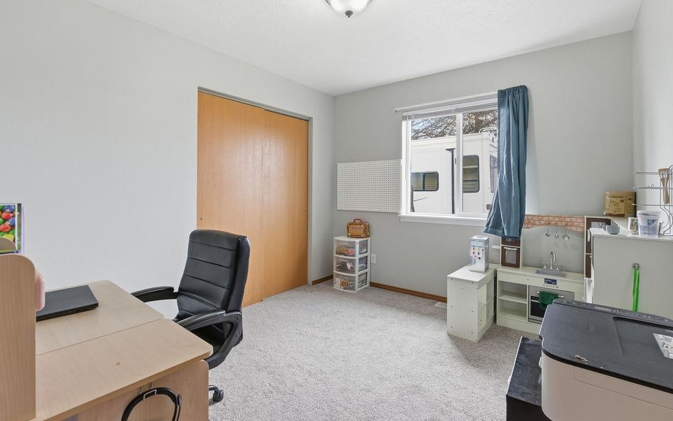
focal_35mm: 17
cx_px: 335
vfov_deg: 67.9
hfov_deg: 94.4
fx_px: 312
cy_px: 194
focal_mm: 16
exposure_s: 1/25
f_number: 8
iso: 100
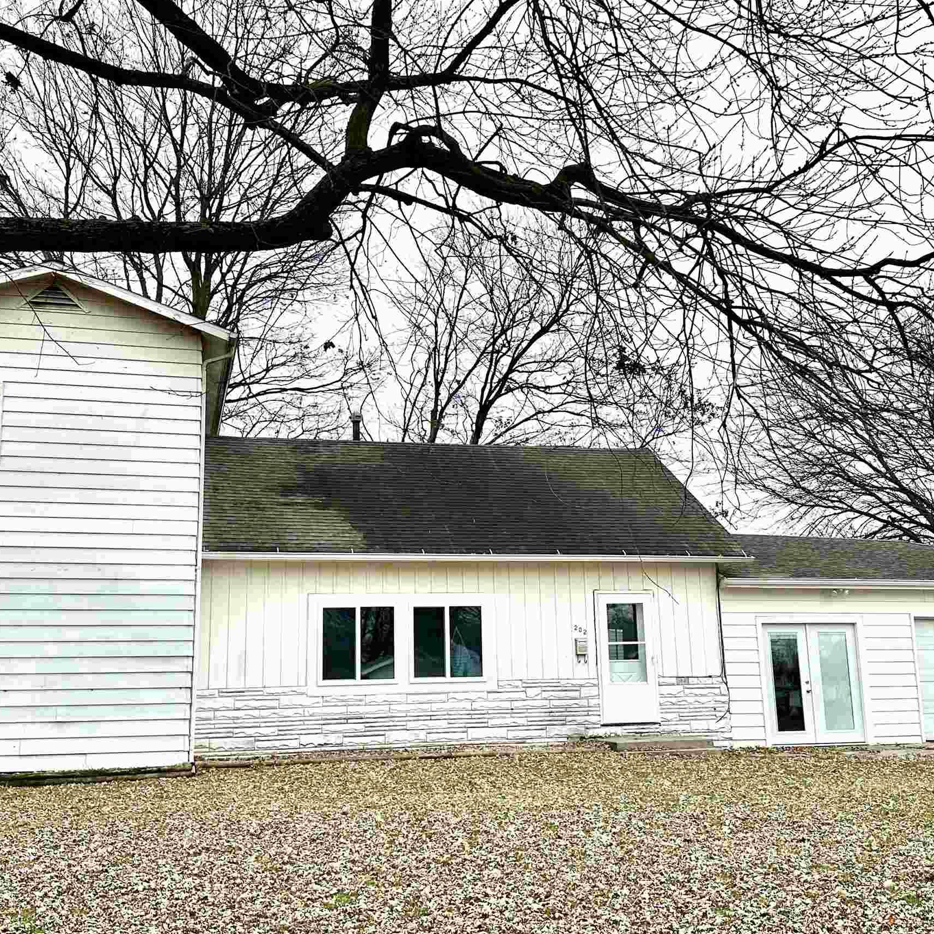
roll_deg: +0.9
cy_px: 489
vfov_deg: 43.8
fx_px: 1160
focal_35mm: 38
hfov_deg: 43.8
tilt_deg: +9.3
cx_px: 489
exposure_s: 1/1412
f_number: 1.78
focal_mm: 6.86
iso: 80
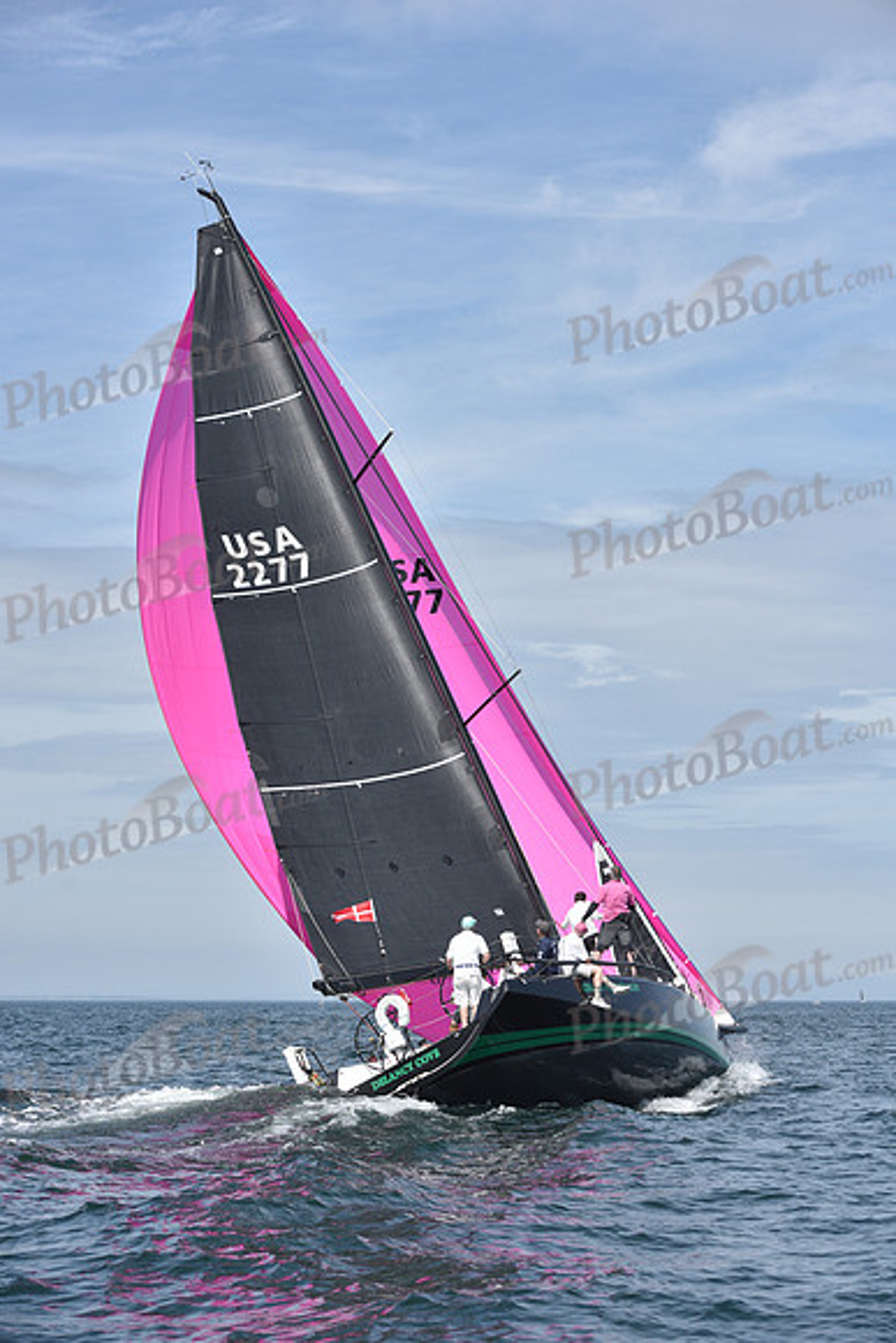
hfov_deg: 19.5
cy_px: 672
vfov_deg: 28.8
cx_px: 448
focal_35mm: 70
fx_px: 2612
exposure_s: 1/1250
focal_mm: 70
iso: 200
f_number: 6.3
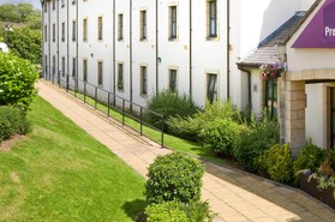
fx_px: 511
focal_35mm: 55
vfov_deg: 24.1
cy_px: 38
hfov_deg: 34.9
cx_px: 277
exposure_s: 1/125
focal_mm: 20
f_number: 14
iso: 200
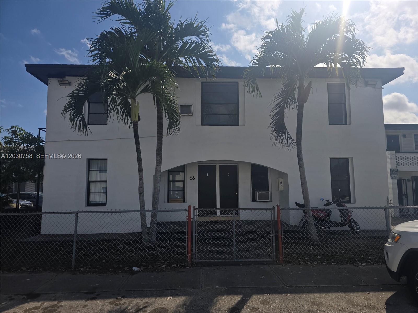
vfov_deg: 58.9
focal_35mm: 23
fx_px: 278
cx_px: 209
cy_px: 156
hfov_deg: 73.9
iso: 12
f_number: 1.7
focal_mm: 6.3
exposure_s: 1/1854
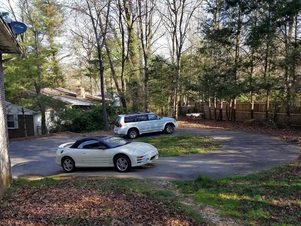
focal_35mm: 27
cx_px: 155
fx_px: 235
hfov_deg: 65.3
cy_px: 114
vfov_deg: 51.4
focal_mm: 4.2
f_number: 1.7
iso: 50
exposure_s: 1/335
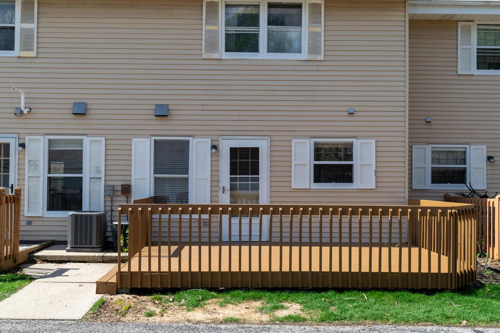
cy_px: 166
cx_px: 250
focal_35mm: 38
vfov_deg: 35.5
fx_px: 521
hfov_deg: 51.3
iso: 200
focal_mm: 25
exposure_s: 1/640
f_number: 7.1
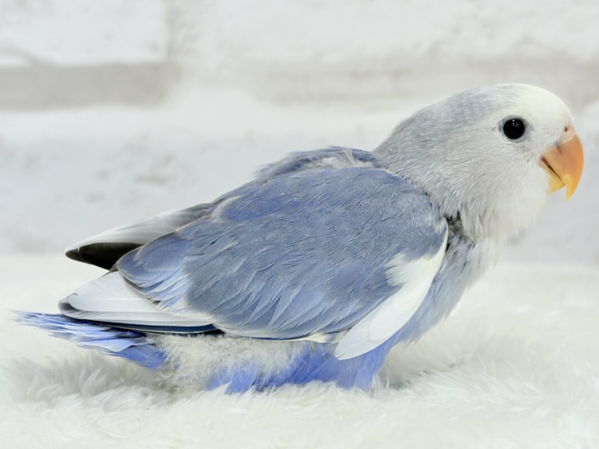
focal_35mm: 59
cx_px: 329
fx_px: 1021
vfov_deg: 24.8
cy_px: 246
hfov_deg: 32.7
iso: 80
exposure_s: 1/100
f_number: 1.6
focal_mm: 5.96
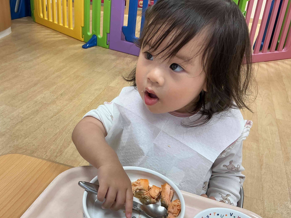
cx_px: 124
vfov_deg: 39.6
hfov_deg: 51.2
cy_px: 116
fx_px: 303
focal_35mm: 36
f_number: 1.8
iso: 40
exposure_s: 1/120
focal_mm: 3
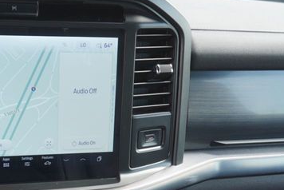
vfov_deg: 19.4
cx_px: 77
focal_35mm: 69
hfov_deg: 28.8
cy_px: 174
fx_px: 545
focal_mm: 16
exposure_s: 1/80
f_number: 4.5
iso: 100
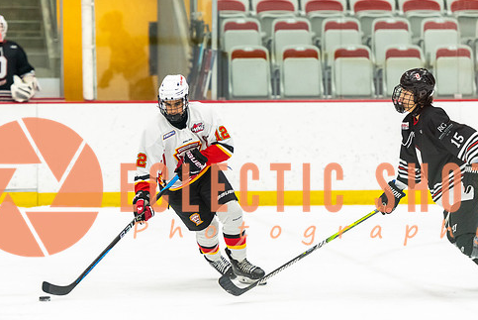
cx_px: 206
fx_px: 2990
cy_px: 163
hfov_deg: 9.1
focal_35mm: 225
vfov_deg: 6.1
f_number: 2.8
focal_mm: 160
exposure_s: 1/640
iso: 3200
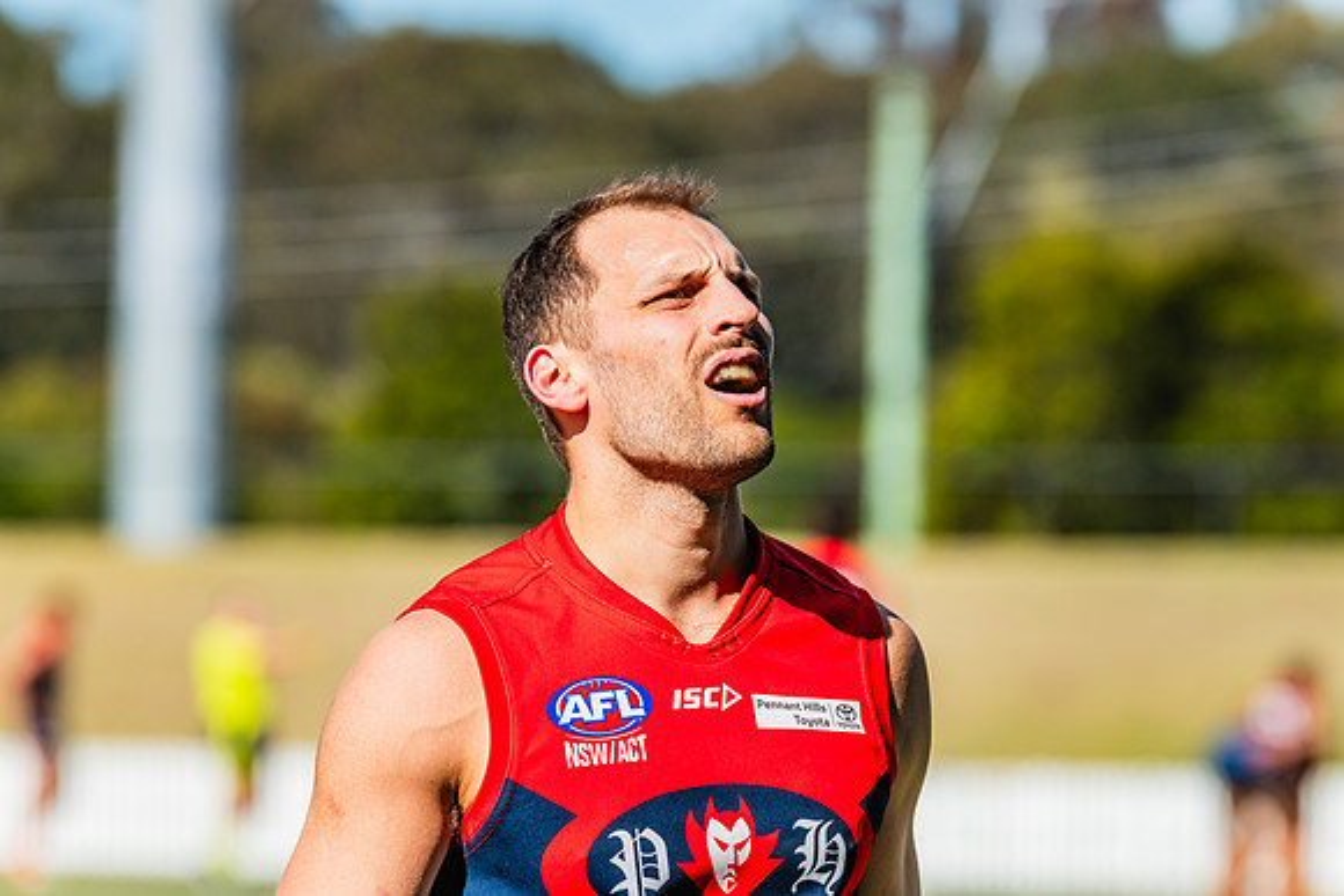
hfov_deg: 4.9
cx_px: 672
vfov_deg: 3.3
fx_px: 15683
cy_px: 448
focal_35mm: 420
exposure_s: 1/2000
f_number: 9
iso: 800
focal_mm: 420
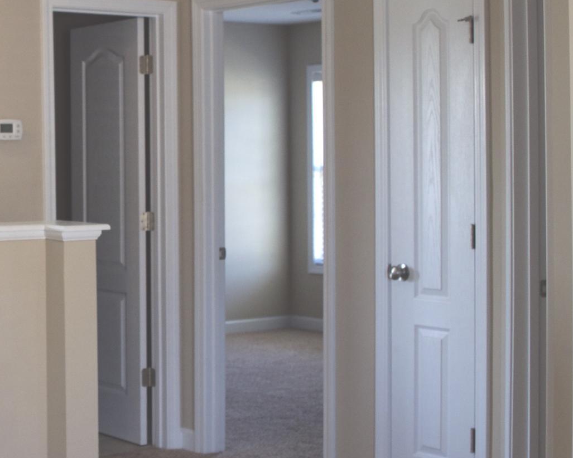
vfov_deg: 20.7
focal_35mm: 74
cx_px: -7
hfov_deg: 24.5
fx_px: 1255
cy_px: 198
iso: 400
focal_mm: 18
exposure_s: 1/100
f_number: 5
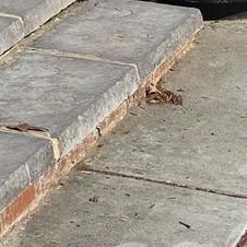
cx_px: -360
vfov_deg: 8.2
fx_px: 1485
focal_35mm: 184
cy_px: -485
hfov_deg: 8.6
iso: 12
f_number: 1.7
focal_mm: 6.3
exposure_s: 1/1163
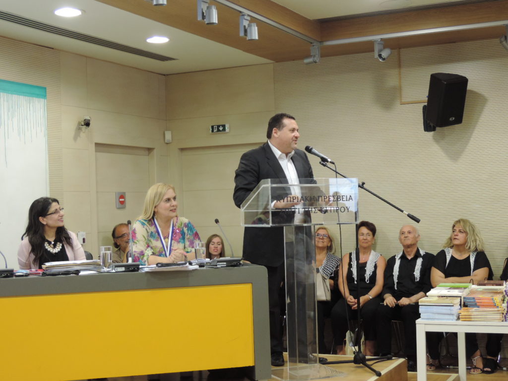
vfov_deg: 26.6
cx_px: 254
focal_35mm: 55
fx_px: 807
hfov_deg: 34.9
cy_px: 190
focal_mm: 9.8
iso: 400
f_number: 3.7
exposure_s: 1/15
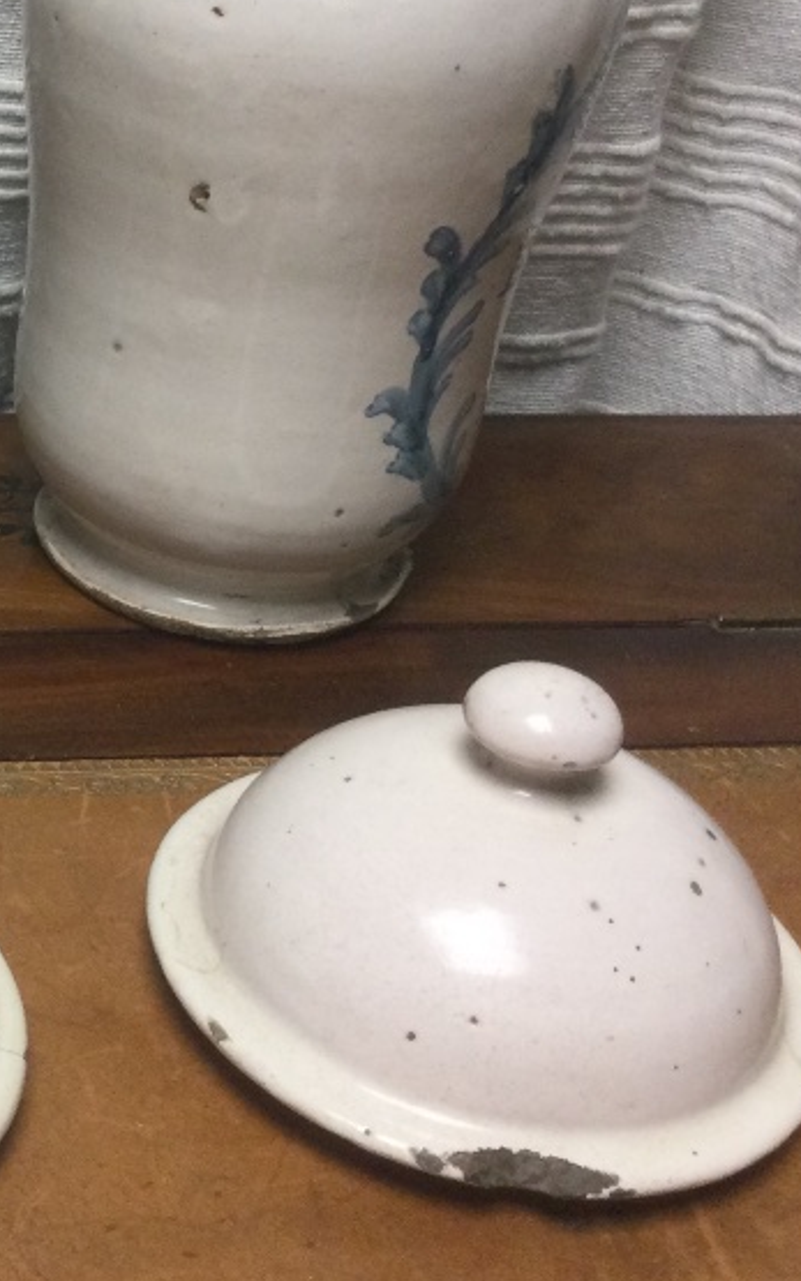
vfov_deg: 28.9
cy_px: 478
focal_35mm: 71
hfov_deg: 16.8
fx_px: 2479
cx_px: -365
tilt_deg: -30.0
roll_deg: -0.6
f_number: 2.4
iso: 80
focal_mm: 3.3
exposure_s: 1/33
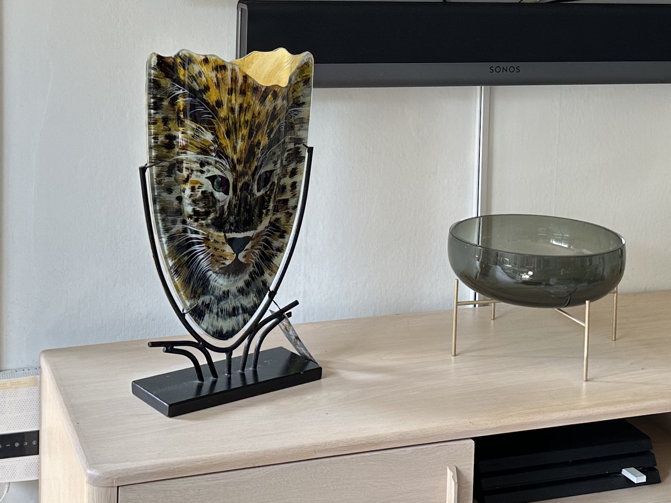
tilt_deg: -6.2
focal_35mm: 61
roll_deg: -1.4
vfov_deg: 23.4
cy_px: 52
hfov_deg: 31.7
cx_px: 330
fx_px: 1183
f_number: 1.78
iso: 80
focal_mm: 6.86
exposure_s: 1/111
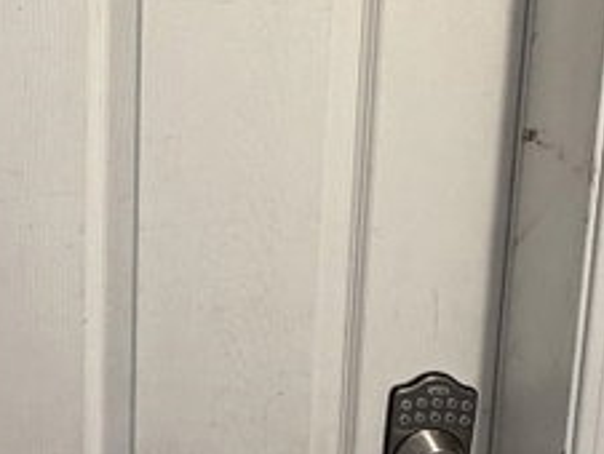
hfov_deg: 27.3
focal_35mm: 66
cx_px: -32
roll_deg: +0.9
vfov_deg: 22.2
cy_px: 282
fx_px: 1153
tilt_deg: -12.2
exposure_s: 1/60
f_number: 2.2
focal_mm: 2.22
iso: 400
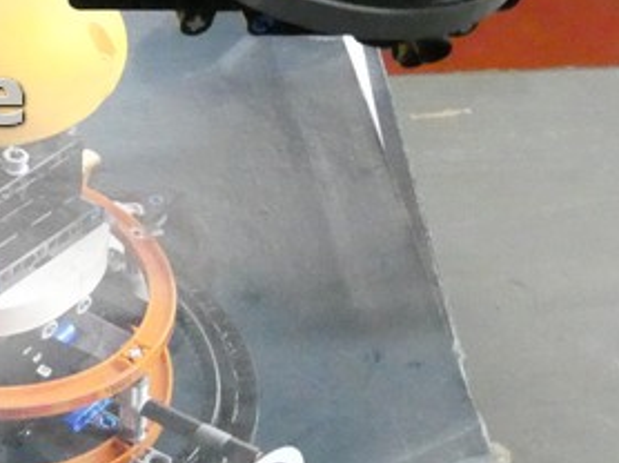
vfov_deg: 15.6
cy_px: 96
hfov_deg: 18.3
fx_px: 1679
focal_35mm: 94
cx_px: -341
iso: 1600
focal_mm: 4.3
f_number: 3.3
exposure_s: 1/60
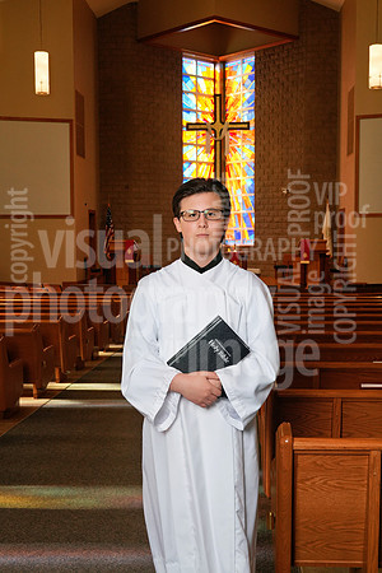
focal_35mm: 48
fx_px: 764
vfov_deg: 41.1
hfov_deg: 28.1
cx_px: 191
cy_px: 286
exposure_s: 1/80
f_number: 8
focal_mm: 32
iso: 800
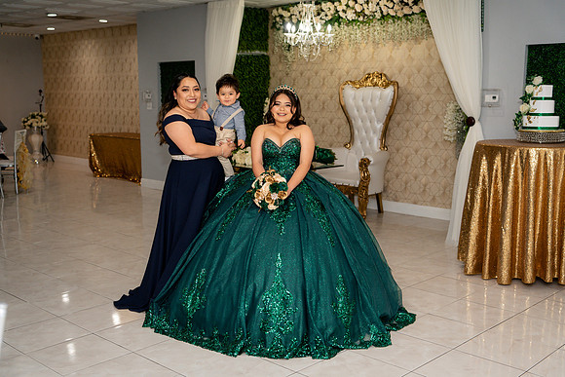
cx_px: 282
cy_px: 188
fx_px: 644
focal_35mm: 41
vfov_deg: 32.6
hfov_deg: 47.4
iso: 800
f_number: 2.8
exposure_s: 1/250
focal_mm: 41
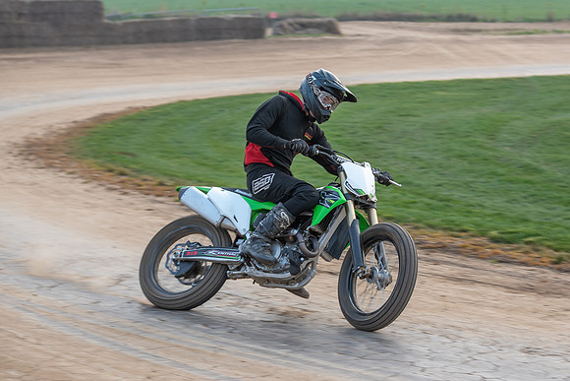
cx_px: 349
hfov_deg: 18.6
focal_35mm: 110
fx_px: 1741
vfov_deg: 12.5
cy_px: 221
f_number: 4
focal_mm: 86
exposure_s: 1/320
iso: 200
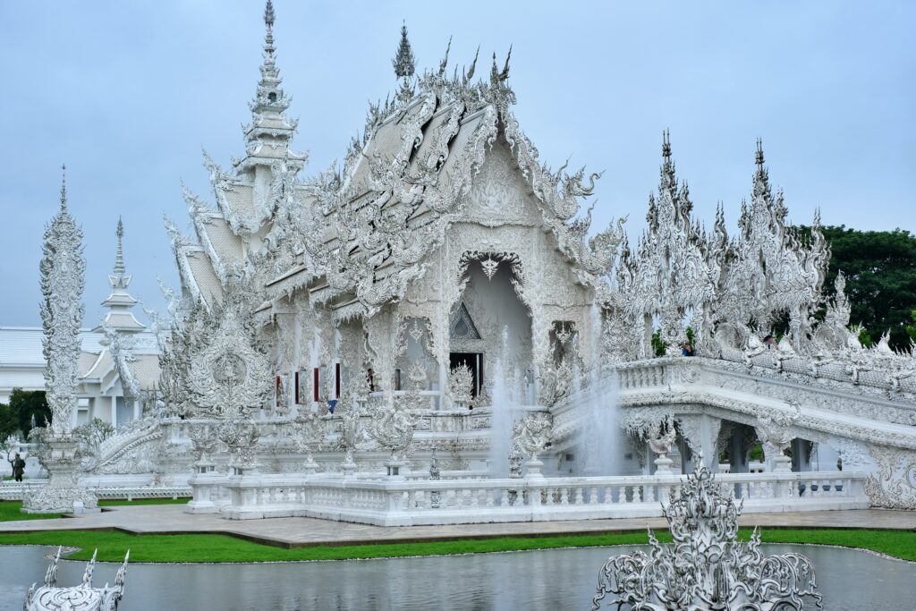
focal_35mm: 53
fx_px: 1349
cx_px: 458
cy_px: 306
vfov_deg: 25.5
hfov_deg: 37.5
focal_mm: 35
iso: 160
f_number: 4
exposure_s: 1/480
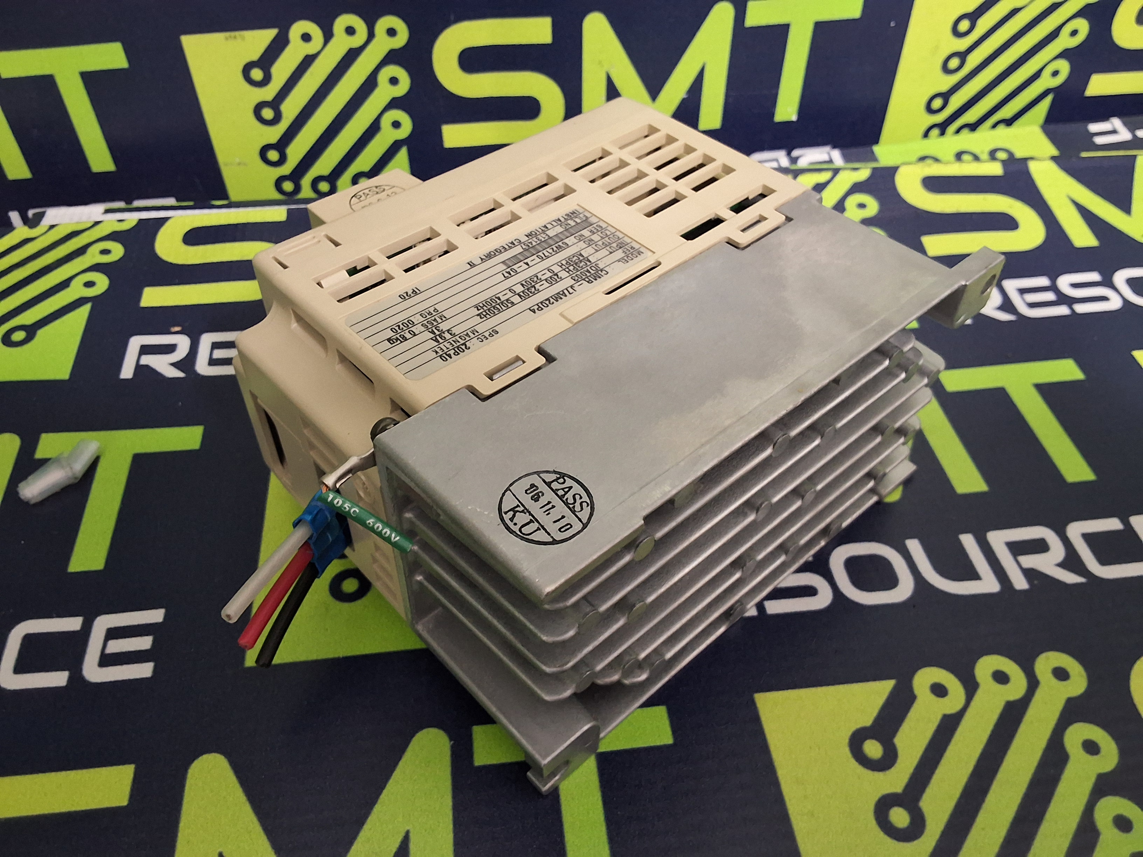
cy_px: 428
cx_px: 572
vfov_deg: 49.7
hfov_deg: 63.4
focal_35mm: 28
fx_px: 925
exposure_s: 1/24
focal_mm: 2.91
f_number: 1.9
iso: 320
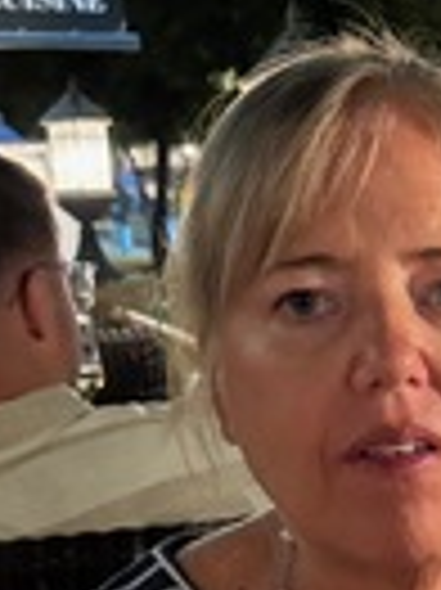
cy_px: 727
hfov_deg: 13.3
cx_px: 634
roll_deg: +2.8
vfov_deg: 17.6
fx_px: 1803
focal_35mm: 106
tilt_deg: -17.2
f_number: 1.6
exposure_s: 1/37
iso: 640
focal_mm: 5.96
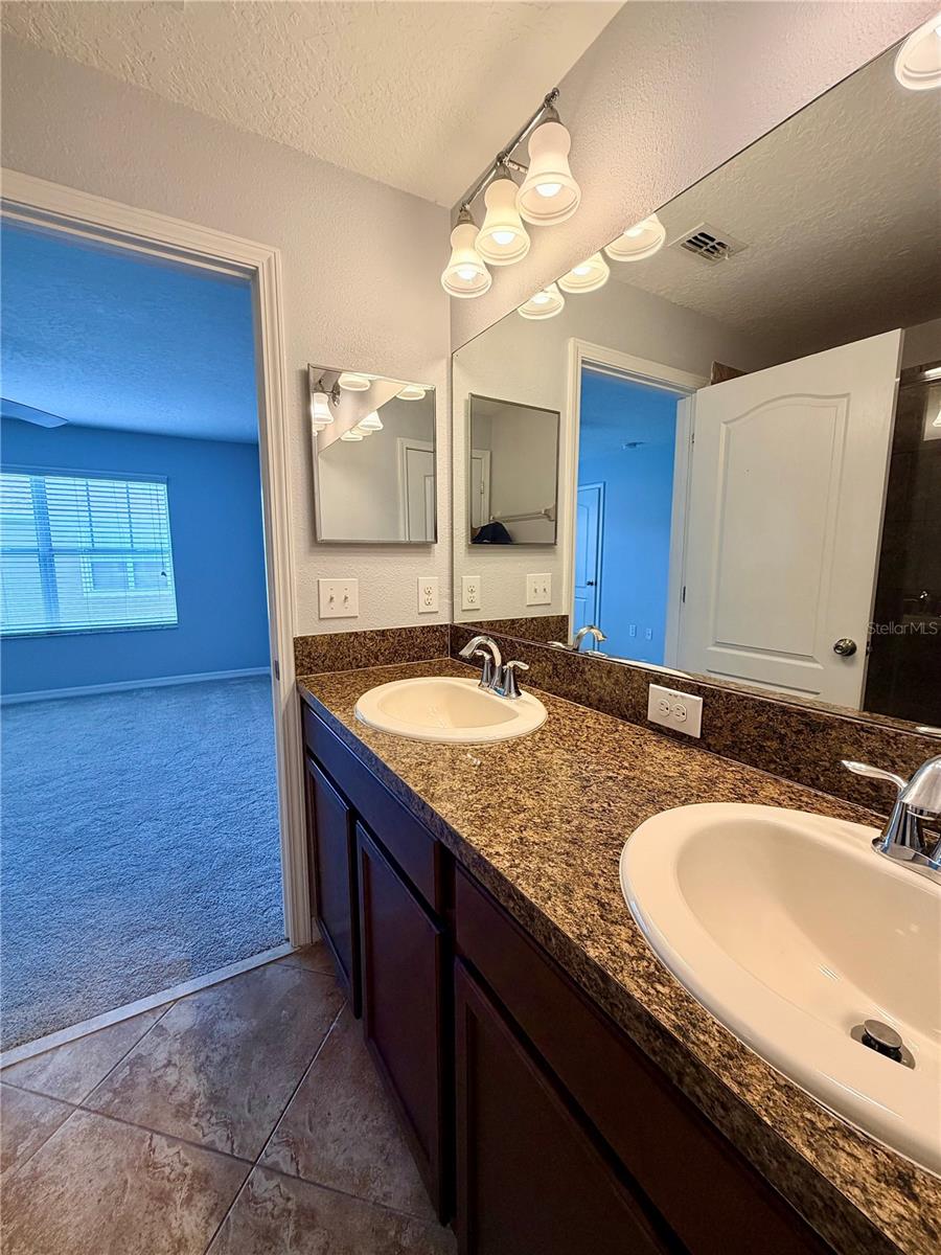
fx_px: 507
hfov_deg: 85.7
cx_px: 470
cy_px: 628
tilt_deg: -8.1
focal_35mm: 14
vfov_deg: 102.1
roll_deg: +0.1
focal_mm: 2.22
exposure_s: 1/120
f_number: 2.2
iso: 125
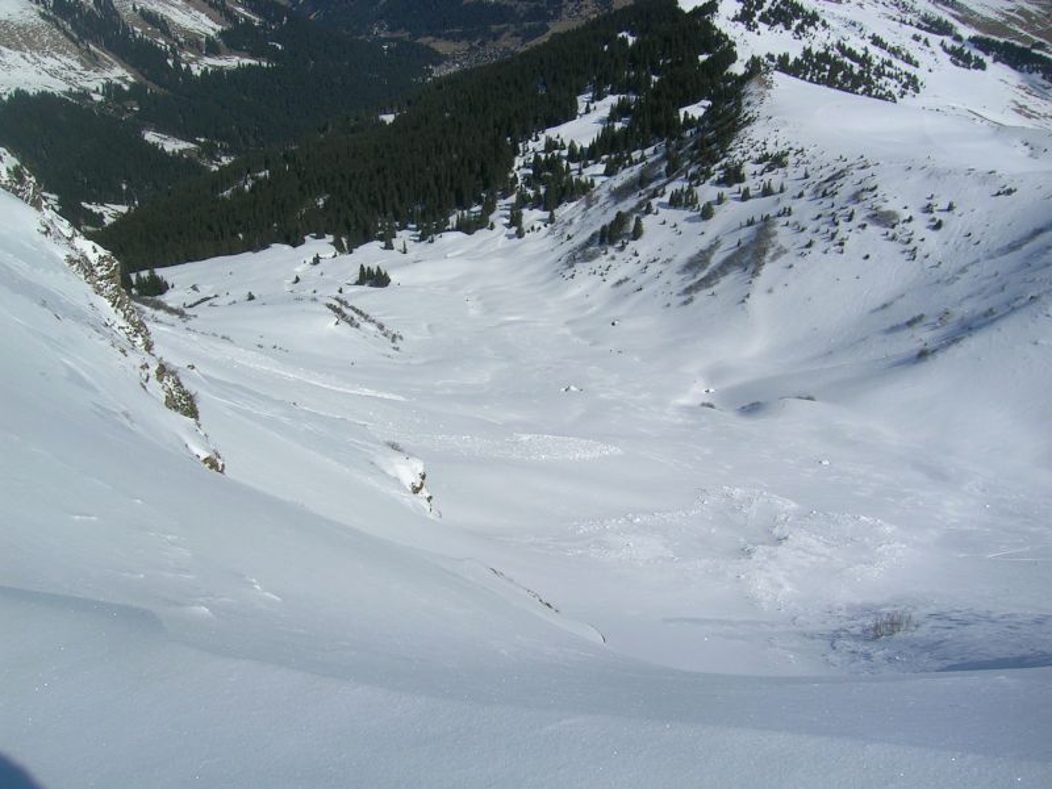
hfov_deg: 52.6
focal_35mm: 35
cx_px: 526
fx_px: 1064
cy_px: 394
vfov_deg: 40.7
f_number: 4.8
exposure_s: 1/1488
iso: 50
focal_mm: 5.4
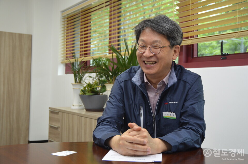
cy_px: 82
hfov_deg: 39.0
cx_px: 124
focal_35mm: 51
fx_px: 351
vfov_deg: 26.4
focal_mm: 34
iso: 720
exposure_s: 1/60
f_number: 4
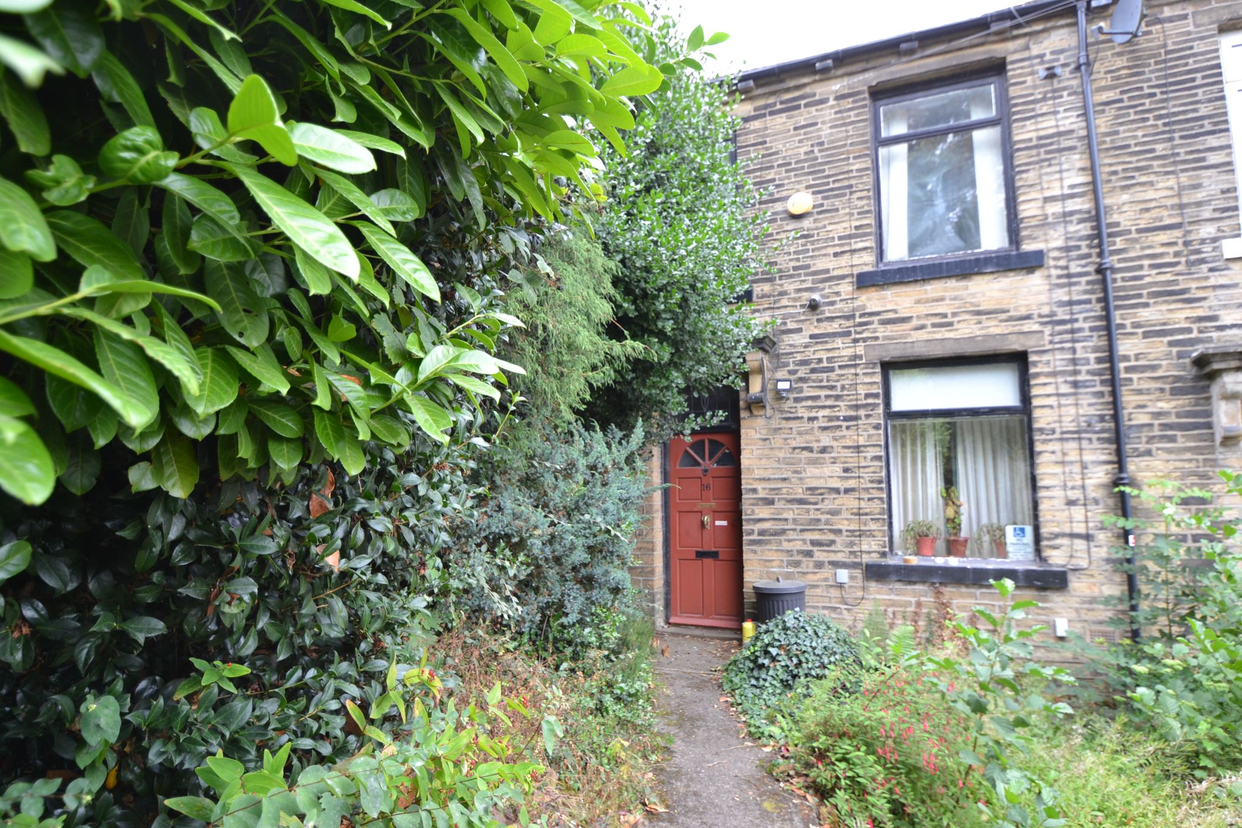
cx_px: 621
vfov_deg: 63.2
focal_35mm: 20
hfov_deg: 85.4
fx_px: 673
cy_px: 414
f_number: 4
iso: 400
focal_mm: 13
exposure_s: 1/80
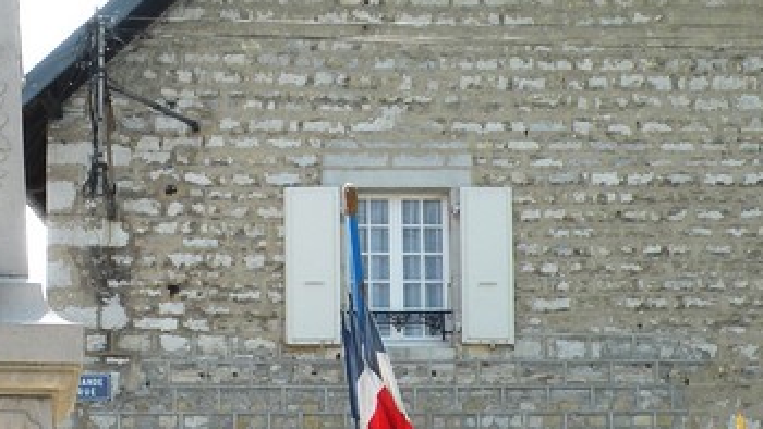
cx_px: 284
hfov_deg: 25.8
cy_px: 575
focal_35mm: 82
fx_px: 1659
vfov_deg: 14.1
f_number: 5.6
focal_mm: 5.8
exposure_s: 1/183
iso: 64
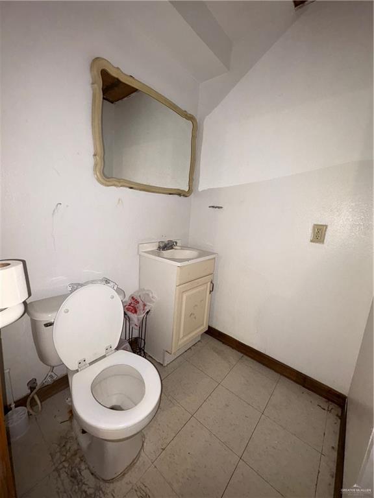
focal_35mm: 14
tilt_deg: -10.6
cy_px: 249
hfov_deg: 85.7
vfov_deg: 102.1
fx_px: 202
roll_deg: -4.0
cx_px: 187
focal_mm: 2.22
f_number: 2.2
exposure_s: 1/40
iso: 100
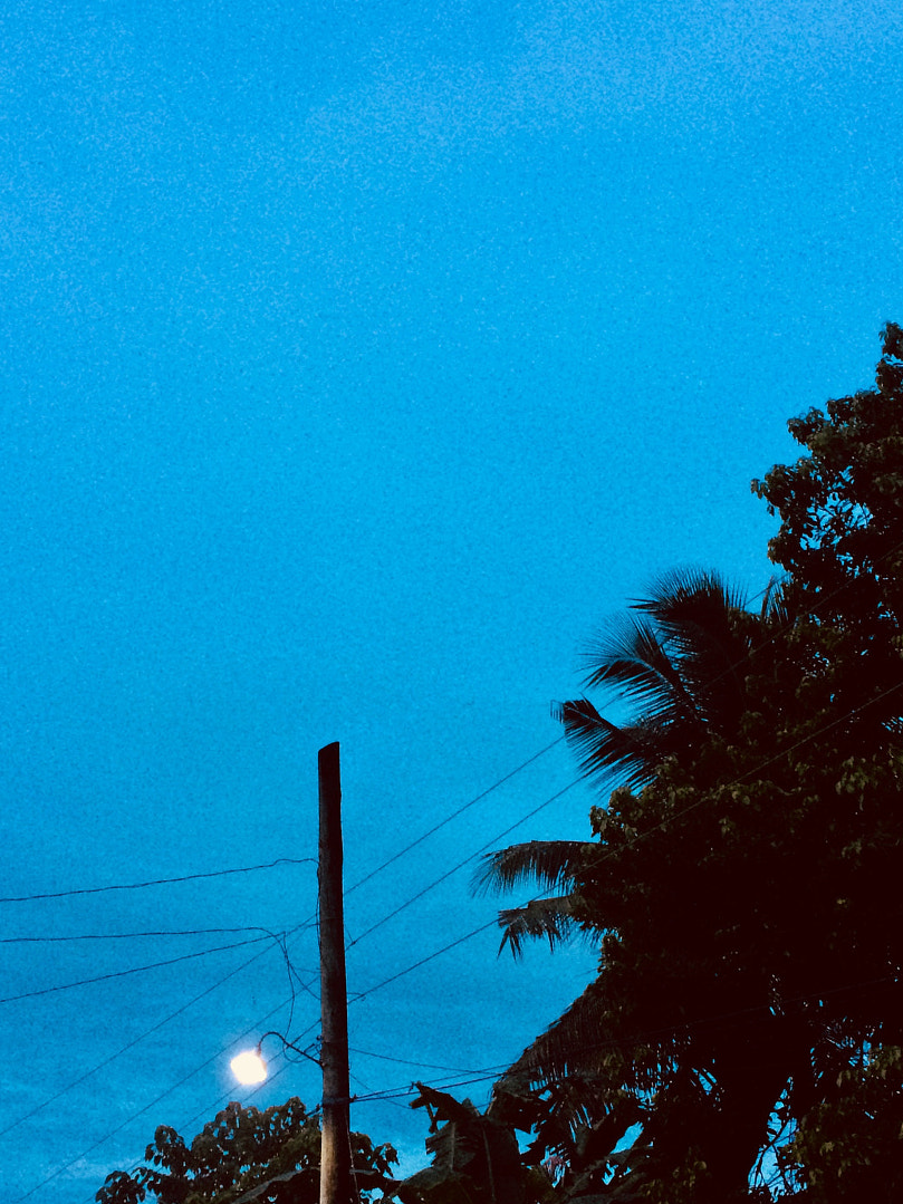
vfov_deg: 43.7
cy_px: 696
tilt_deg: +24.8
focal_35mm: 43
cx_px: 473
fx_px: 1496
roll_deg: +0.2
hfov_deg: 33.6
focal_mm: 4.15
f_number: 2.2
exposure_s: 1/30
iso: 200
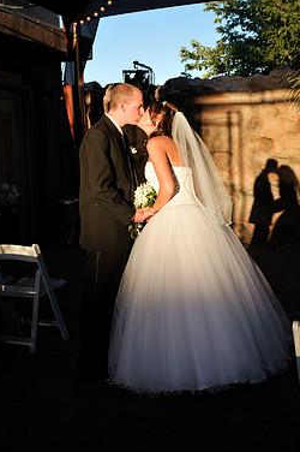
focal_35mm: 56
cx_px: 172
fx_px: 696
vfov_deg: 35.9
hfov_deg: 24.3
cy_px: 197
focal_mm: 31
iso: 500
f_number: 4
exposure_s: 1/1250
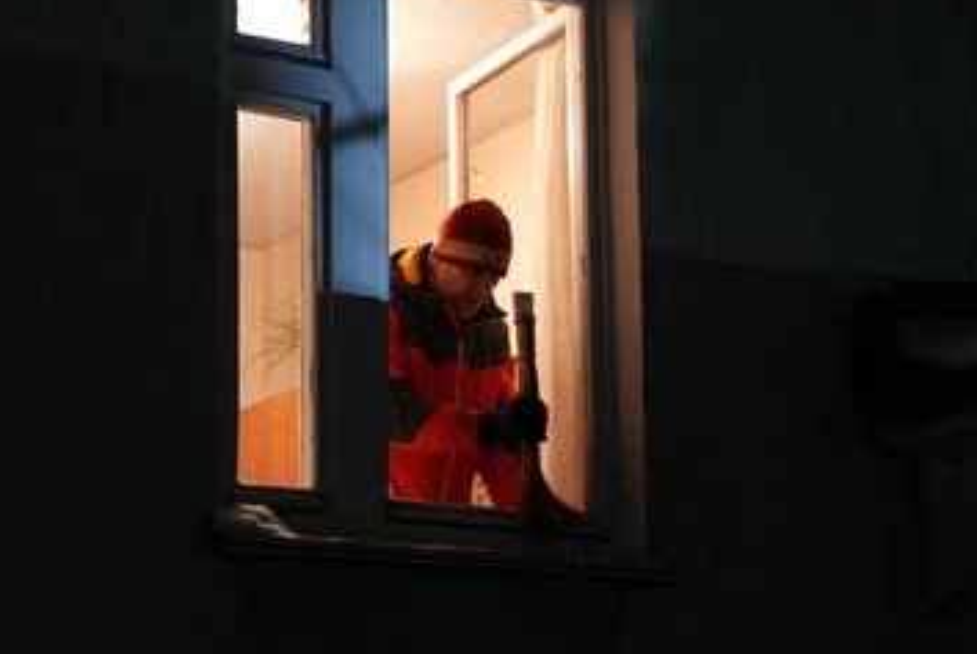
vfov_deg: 17.3
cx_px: 433
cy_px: 341
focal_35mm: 79
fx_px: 2147
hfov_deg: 25.6
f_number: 2.8
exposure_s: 1/80
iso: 5000
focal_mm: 70
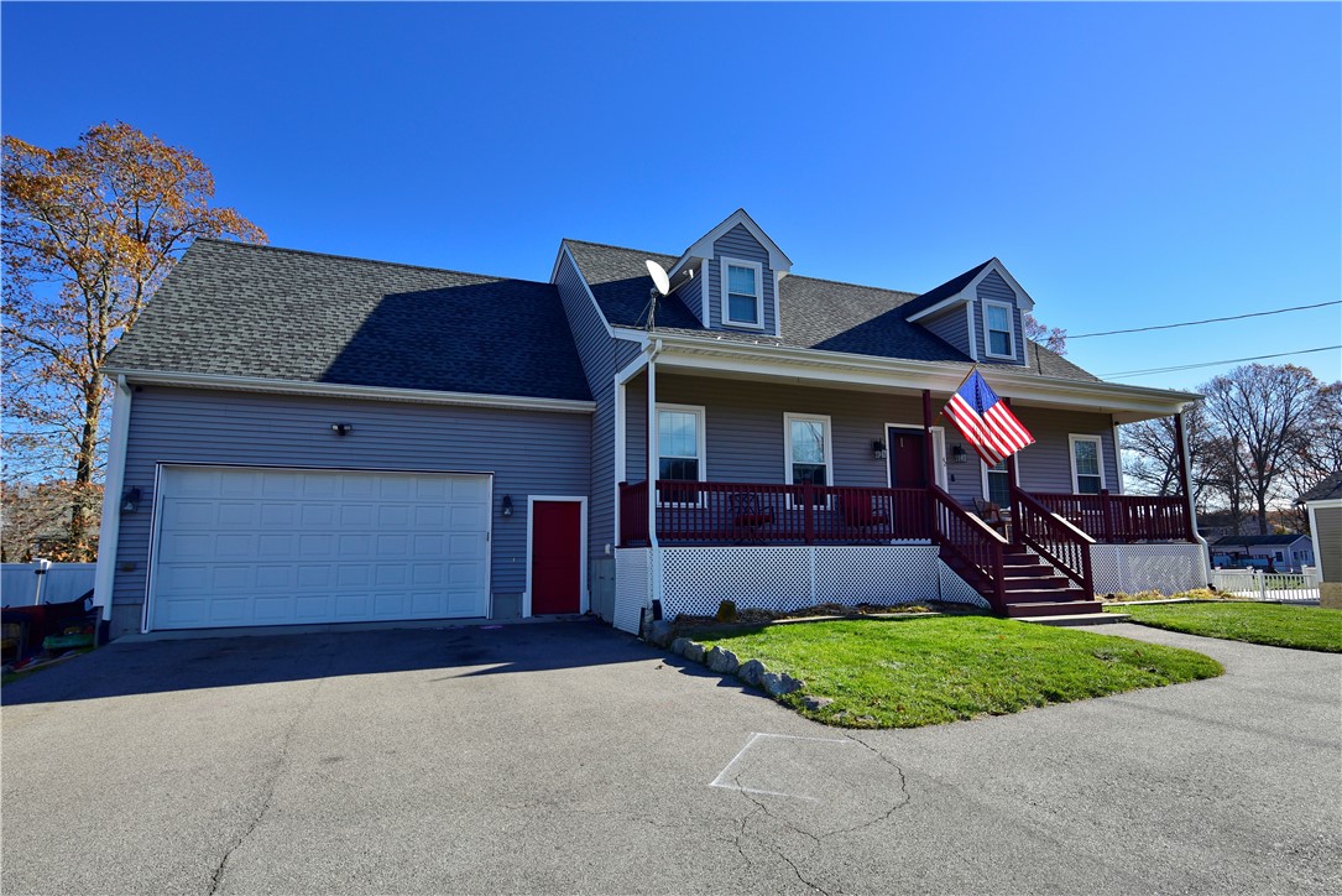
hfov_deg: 90.0
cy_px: 448
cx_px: 671
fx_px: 671
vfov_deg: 67.4
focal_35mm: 18
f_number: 5.6
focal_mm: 18
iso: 400
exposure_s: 1/2000
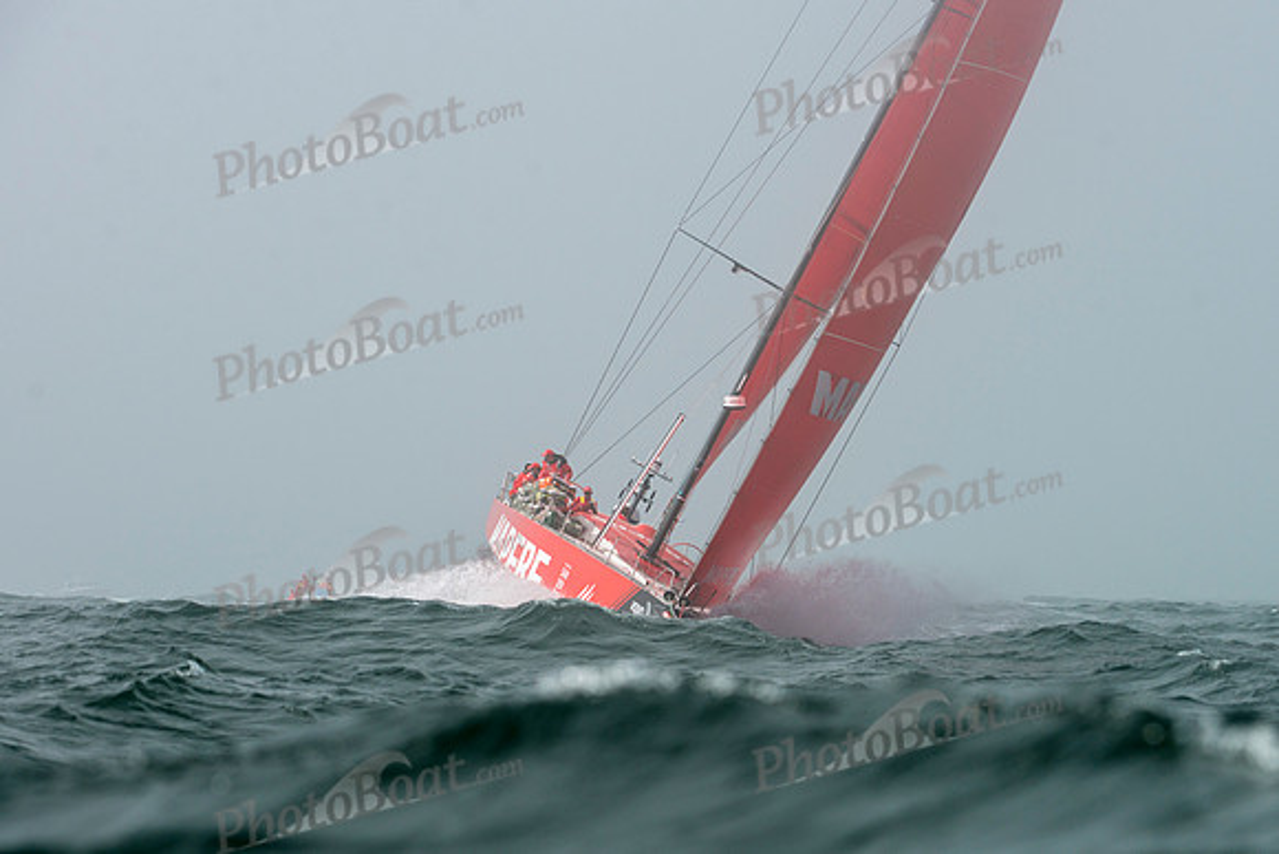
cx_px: 692
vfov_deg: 4.7
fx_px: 10306
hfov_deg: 7.1
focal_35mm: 290
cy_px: 453
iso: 280
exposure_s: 1/1250
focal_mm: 220
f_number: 8
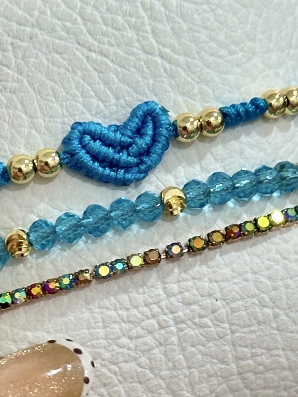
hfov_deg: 8.8
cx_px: 153
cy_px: 274
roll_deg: -2.0
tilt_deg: -17.9
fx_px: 1939
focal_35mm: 169
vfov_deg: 11.7
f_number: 1.78
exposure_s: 1/60
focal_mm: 6.86
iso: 100
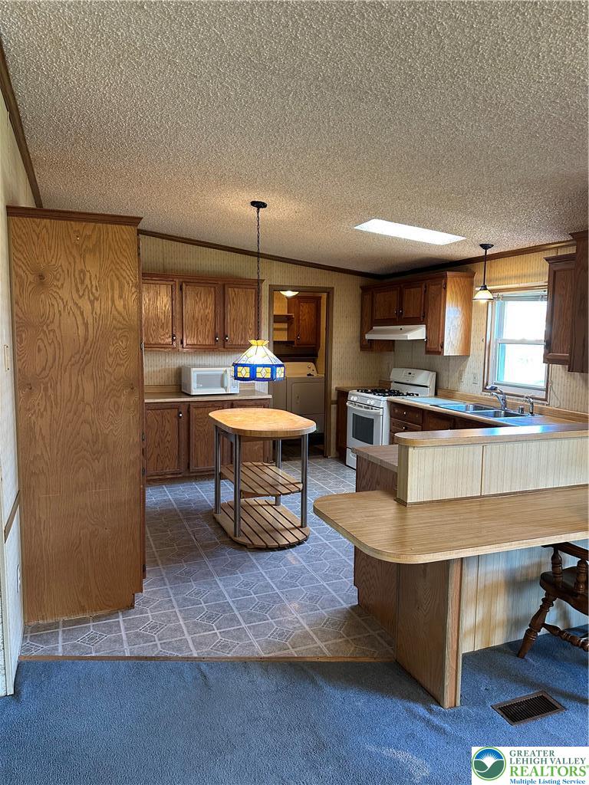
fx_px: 544
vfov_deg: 71.6
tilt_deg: -6.2
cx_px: 294
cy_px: 392
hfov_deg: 56.8
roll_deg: -1.7
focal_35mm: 24
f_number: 1.78
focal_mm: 6.86
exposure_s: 1/60
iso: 320
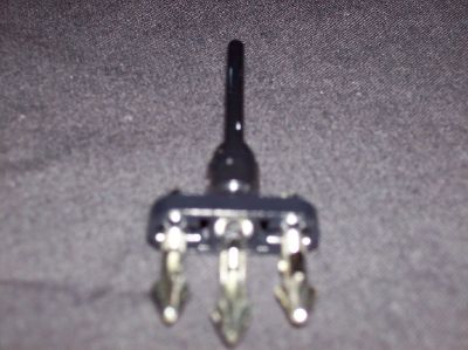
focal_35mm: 70
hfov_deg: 27.8
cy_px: 175
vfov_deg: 21.0
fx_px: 945
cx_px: 234
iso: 80
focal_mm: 11.6
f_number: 3.8
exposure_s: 1/95.5
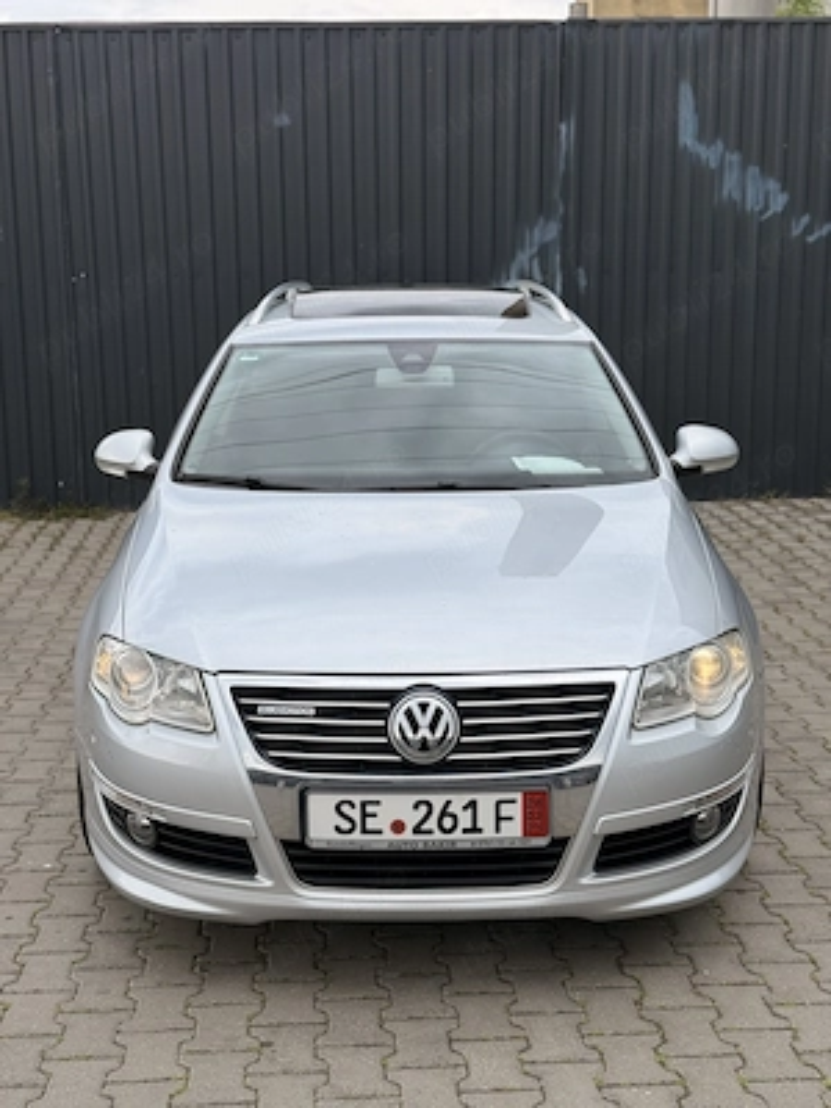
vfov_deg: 39.7
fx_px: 1536
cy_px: 554
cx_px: 416
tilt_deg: -10.0
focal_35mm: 48
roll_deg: +0.7
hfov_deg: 30.3
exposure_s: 1/2577
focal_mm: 6.76
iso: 64
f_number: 1.78
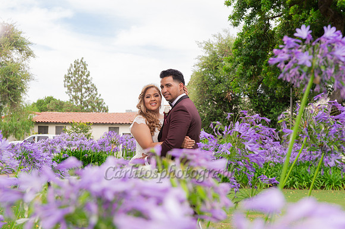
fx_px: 575
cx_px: 172
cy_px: 114
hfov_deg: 33.4
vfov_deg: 22.6
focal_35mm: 60
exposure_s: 1/250
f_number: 6.3
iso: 400
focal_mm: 60
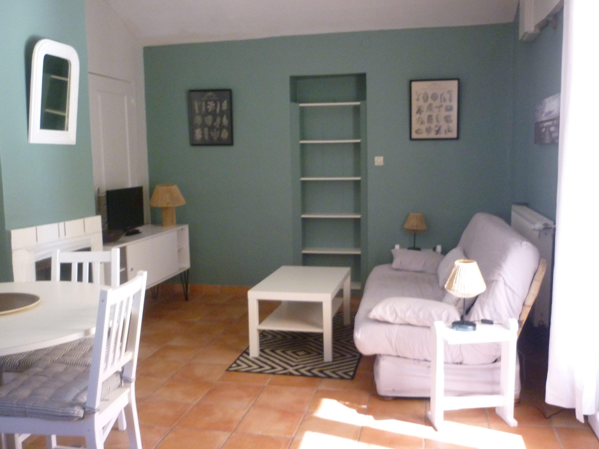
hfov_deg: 55.4
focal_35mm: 33
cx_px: 300
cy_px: 224
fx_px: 571
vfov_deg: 42.9
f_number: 2.8
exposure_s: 1/30
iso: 400
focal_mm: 5.5
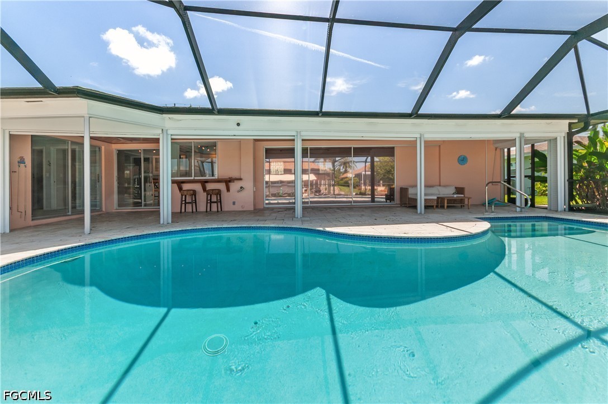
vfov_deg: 77.1
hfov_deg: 100.5
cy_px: 202
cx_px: 304
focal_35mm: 15
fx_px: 253
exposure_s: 1/80
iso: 200
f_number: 8
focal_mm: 10
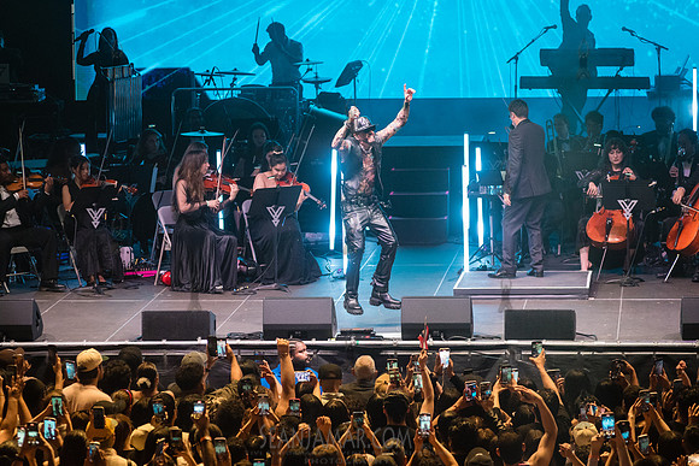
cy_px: 233
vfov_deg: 8.1
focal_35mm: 170
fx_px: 3306
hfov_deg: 12.1
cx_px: 350
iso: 5000
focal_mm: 170
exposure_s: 1/500
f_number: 4
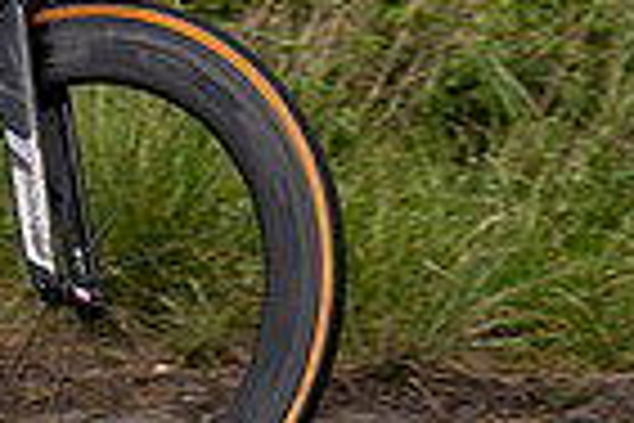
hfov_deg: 3.3
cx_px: 272
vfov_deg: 2.2
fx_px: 11094
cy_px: -286
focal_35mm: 630
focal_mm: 87
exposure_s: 1/1000
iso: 100
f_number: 4
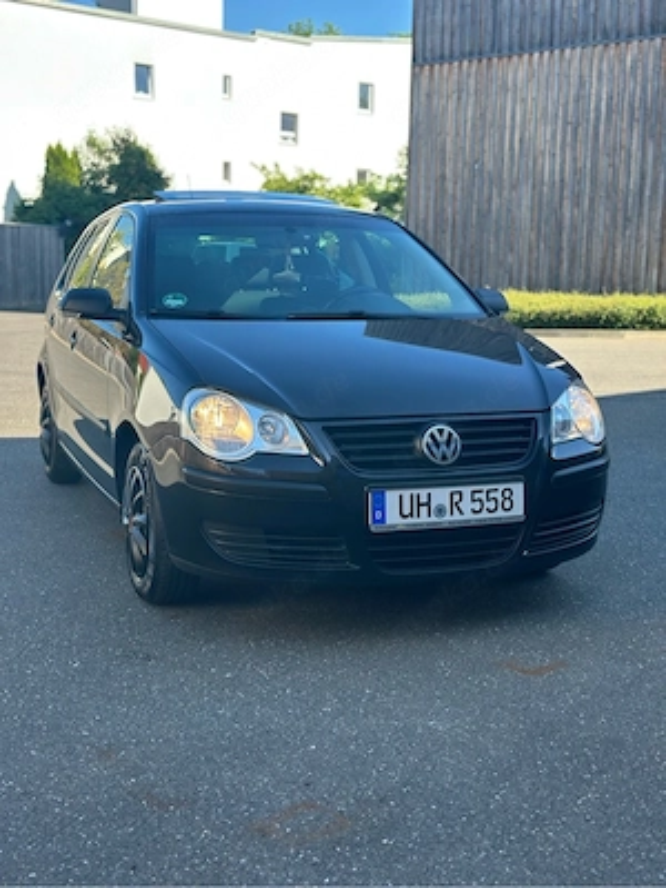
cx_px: 333
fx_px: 1231
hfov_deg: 30.3
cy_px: 444
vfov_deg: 39.7
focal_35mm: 48
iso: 80
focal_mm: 6.86
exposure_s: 1/927
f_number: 1.78
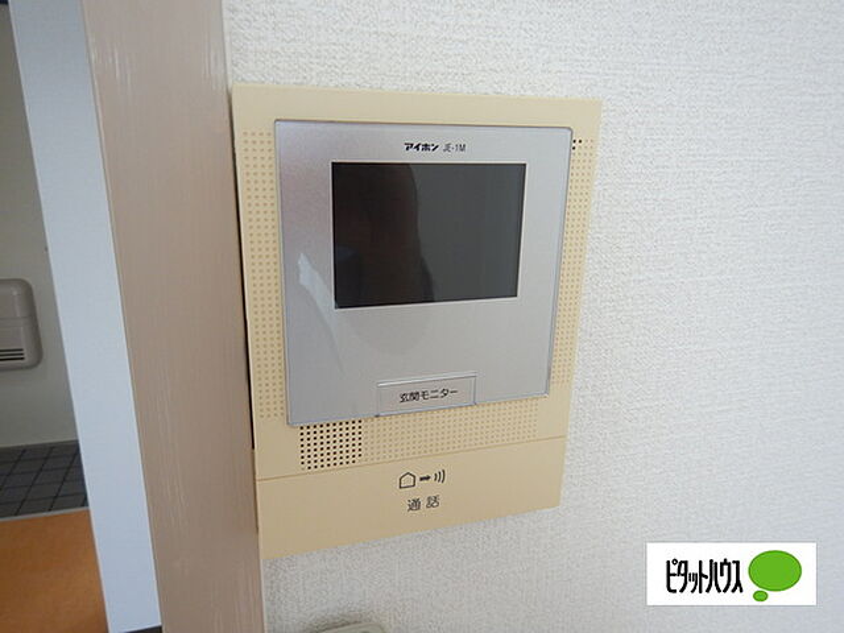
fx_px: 585
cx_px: 422
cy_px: 316
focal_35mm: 24
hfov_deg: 71.6
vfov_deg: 56.8
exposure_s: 1/30
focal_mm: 4.3
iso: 180
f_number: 2.8
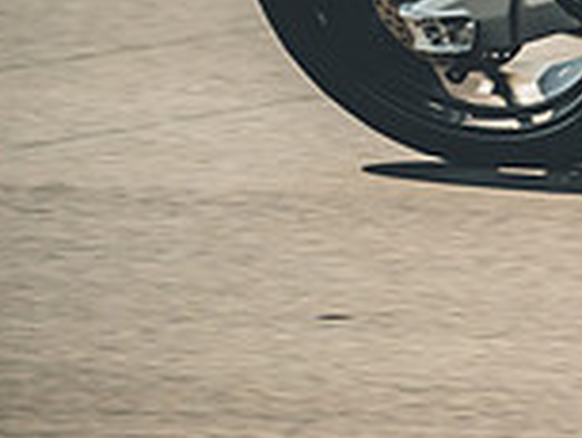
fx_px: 17466
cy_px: -219
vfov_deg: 1.4
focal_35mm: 1038
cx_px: 1046
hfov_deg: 1.9
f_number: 5
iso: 640
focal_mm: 189.7
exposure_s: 1/1600
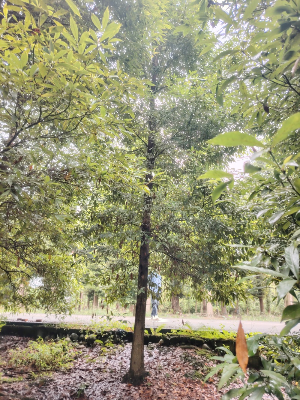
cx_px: 150
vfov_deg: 71.6
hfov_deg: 56.8
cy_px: 200
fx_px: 277
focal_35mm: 24
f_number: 1.75
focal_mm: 5.25
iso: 266
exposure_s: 1/50
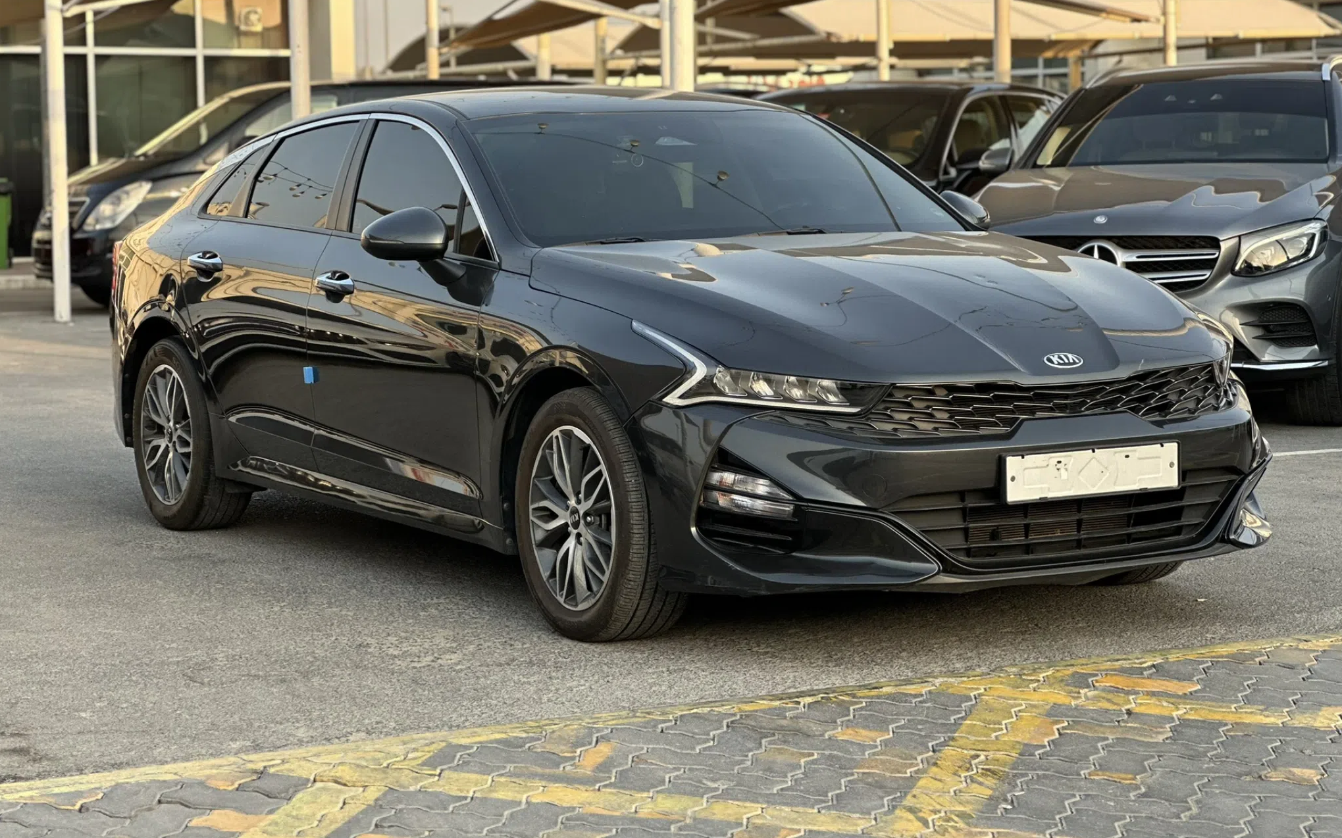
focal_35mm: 82
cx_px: 673
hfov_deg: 25.2
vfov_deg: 15.9
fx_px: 2999
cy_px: 376
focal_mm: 9
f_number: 2.8
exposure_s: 1/121
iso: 50
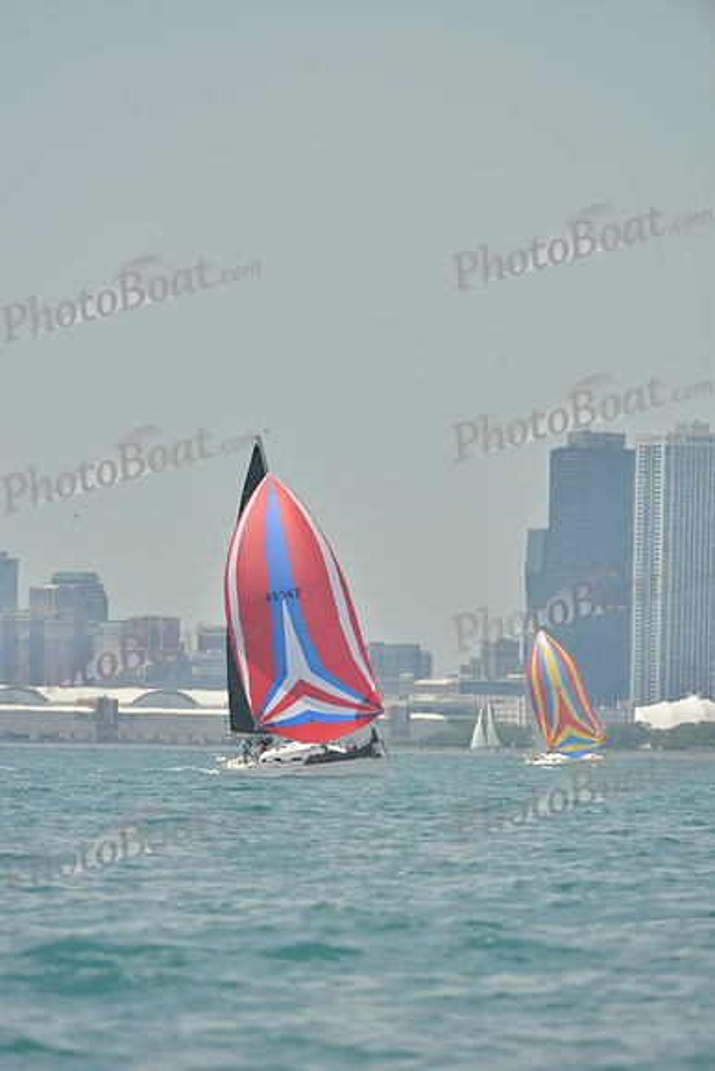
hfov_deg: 3.4
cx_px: 358
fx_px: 11909
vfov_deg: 5.2
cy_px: 536
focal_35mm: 400
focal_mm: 400
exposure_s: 1/1250
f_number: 8
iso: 280
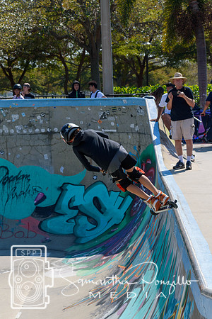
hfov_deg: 13.0
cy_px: 160
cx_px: 106
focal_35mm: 105
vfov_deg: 19.5
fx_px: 927
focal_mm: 70
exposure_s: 1/800
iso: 200
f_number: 7.1
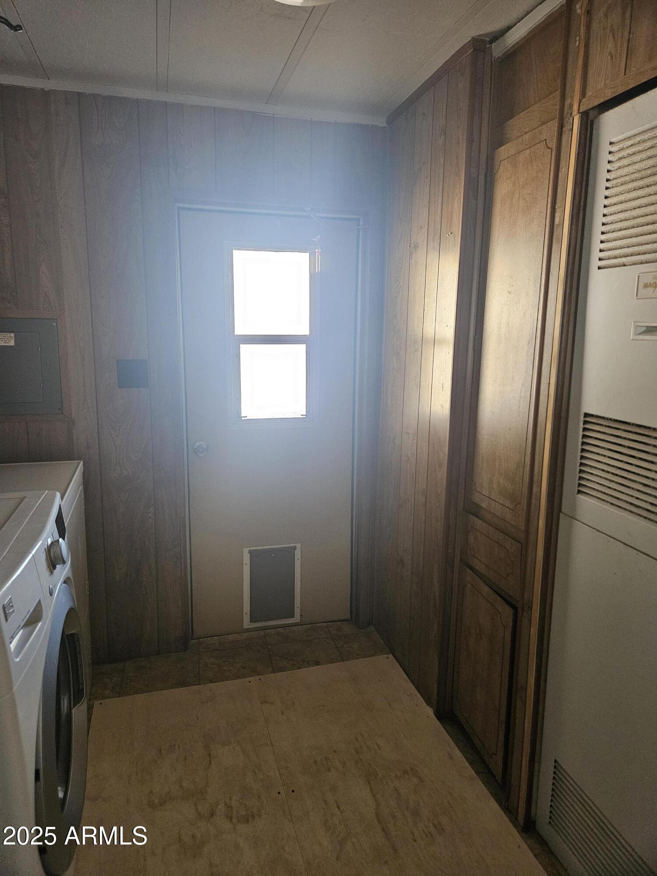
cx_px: 328
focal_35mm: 23
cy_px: 438
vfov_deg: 73.9
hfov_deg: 58.9
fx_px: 582
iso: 640
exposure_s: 1/60
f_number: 1.8
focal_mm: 5.4
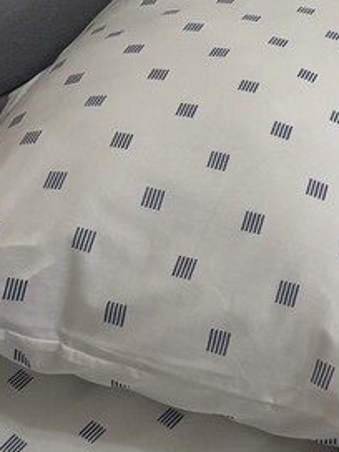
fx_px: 1280
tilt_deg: -14.2
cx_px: 309
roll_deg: +0.8
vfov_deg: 16.9
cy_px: -332
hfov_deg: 14.9
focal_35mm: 98
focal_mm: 5.96
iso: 125
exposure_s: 1/50
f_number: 1.6
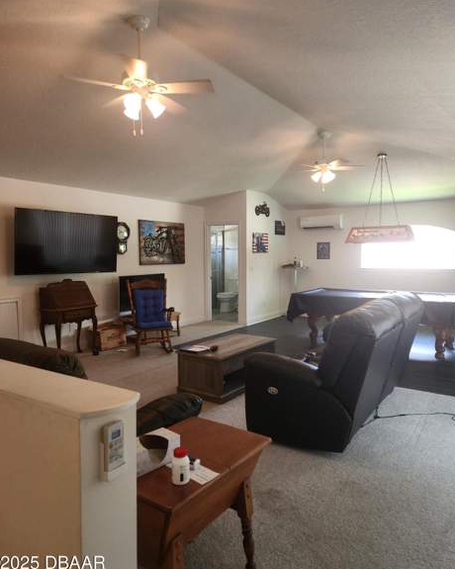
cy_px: 275
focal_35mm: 25
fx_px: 421
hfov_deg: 56.8
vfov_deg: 68.1
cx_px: 223
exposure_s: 1/120
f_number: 1.8
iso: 250
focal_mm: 5.4
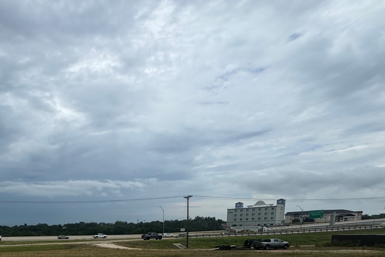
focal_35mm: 29
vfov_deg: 38.0
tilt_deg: -7.0
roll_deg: +0.2
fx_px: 310
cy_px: 278
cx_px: 48
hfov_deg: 56.2
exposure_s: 1/2985
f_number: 2.2
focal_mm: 2.22
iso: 50
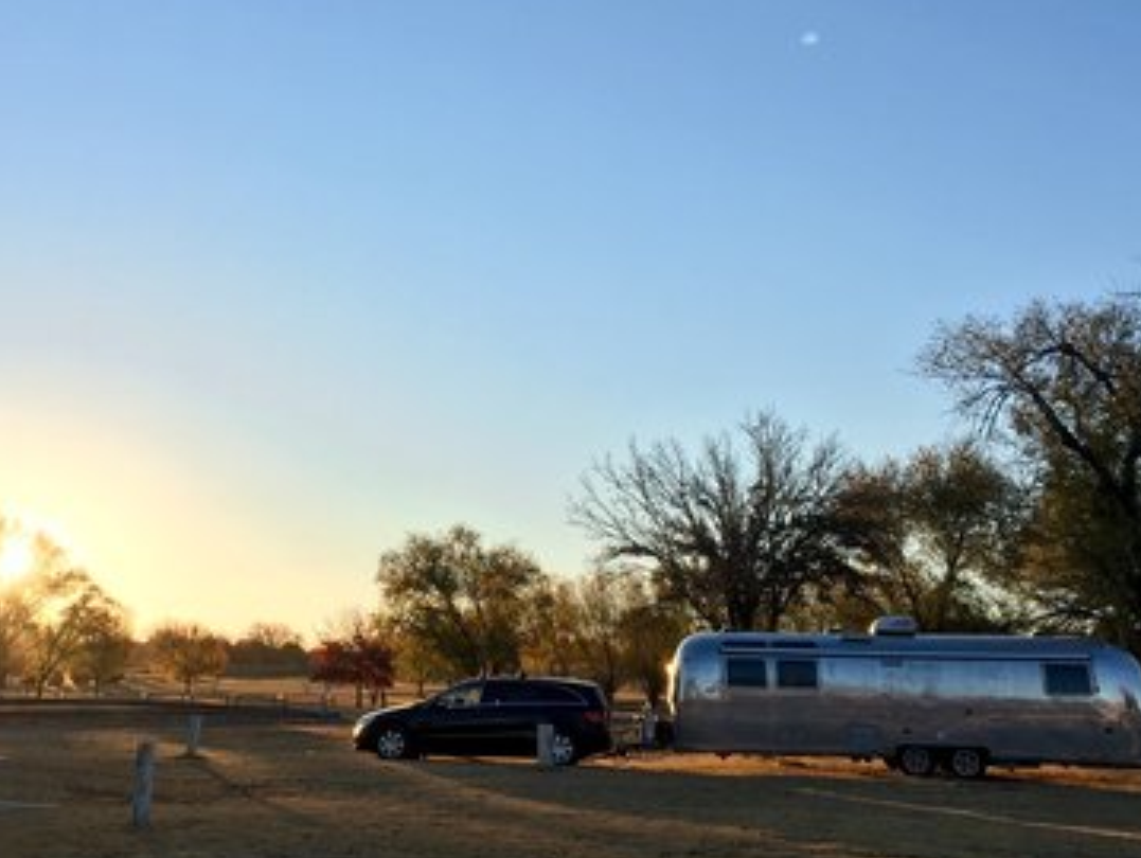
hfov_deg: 43.4
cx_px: 412
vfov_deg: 33.5
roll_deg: -0.4
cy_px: 318
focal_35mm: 43
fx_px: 1419
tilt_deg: +13.0
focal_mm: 4.15
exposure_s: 1/519
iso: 25
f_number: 2.2
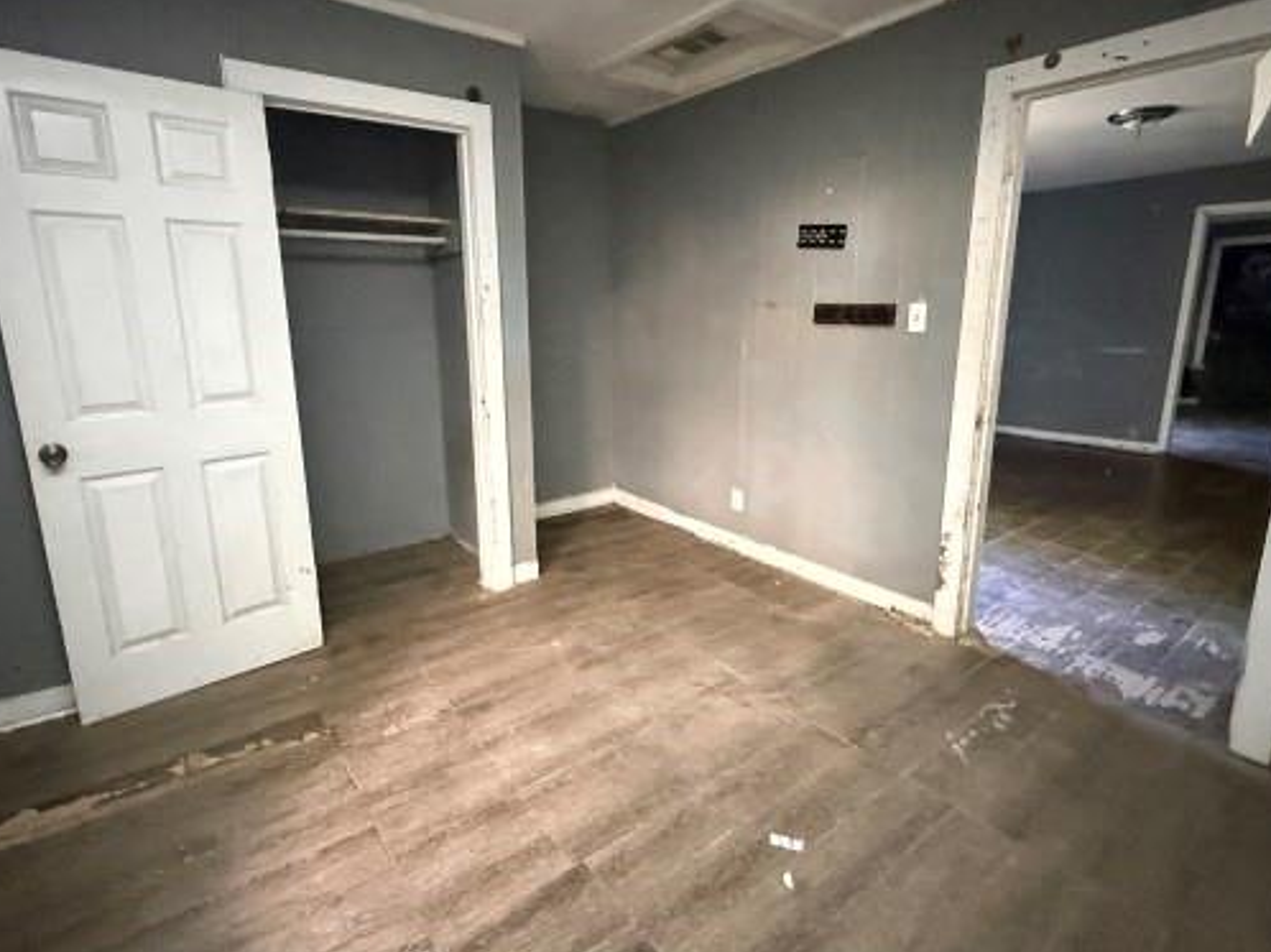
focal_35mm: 18
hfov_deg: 87.7
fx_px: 661
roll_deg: +0.3
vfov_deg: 71.5
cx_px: 613
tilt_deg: -11.1
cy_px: 442
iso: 1250
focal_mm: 2.22
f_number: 2.2
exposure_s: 1/53
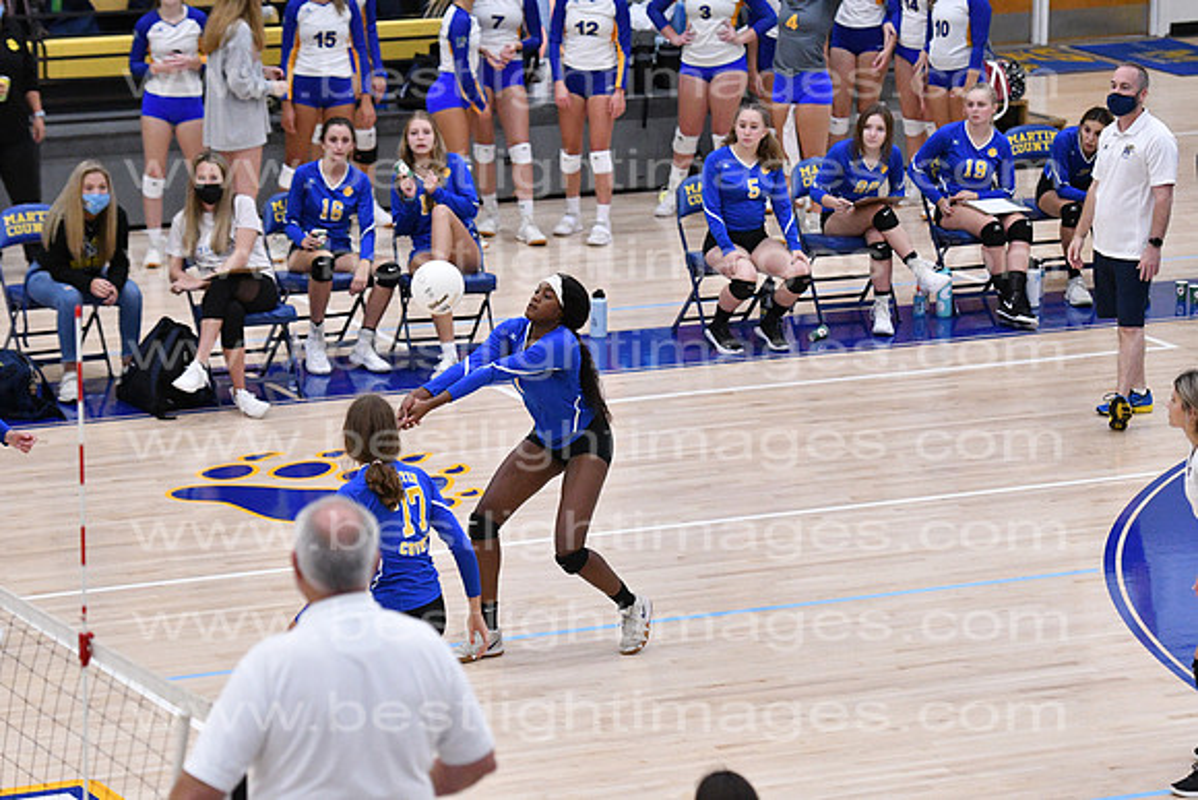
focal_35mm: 165
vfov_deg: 8.3
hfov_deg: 12.4
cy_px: 400
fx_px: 5492
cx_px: 599
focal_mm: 110
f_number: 3.2
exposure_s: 1/1000
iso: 6400
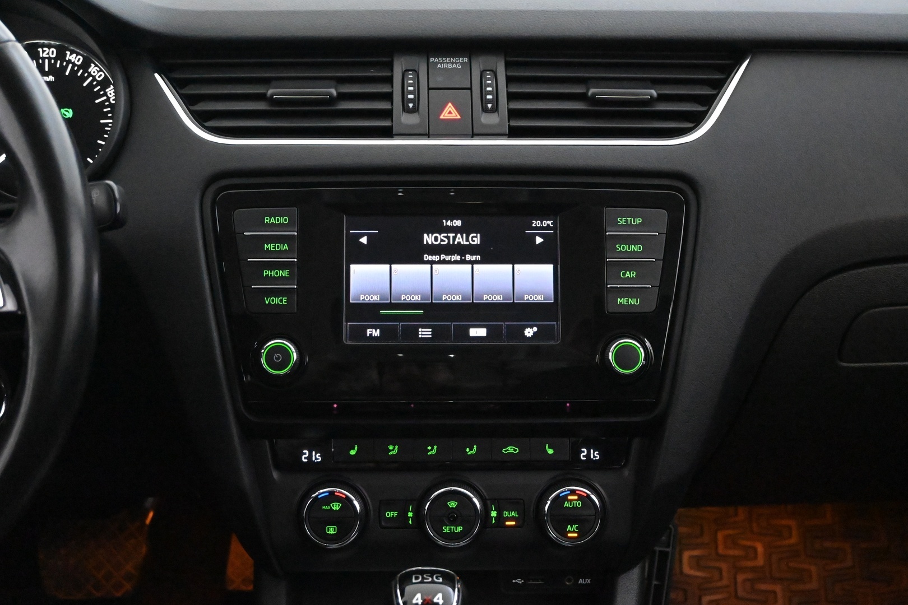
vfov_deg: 27.7
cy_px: 302
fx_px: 1229
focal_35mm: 49
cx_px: 454
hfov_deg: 40.5
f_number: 5
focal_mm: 32.5
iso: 16000
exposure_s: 1/50
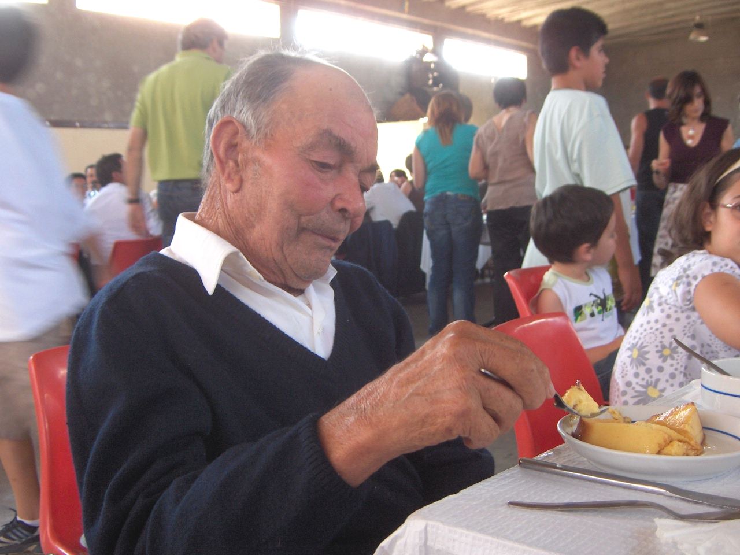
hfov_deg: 47.9
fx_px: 834
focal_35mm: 39
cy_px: 278
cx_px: 370
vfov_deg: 36.8
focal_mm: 8
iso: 200
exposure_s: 1/27.5
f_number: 2.8
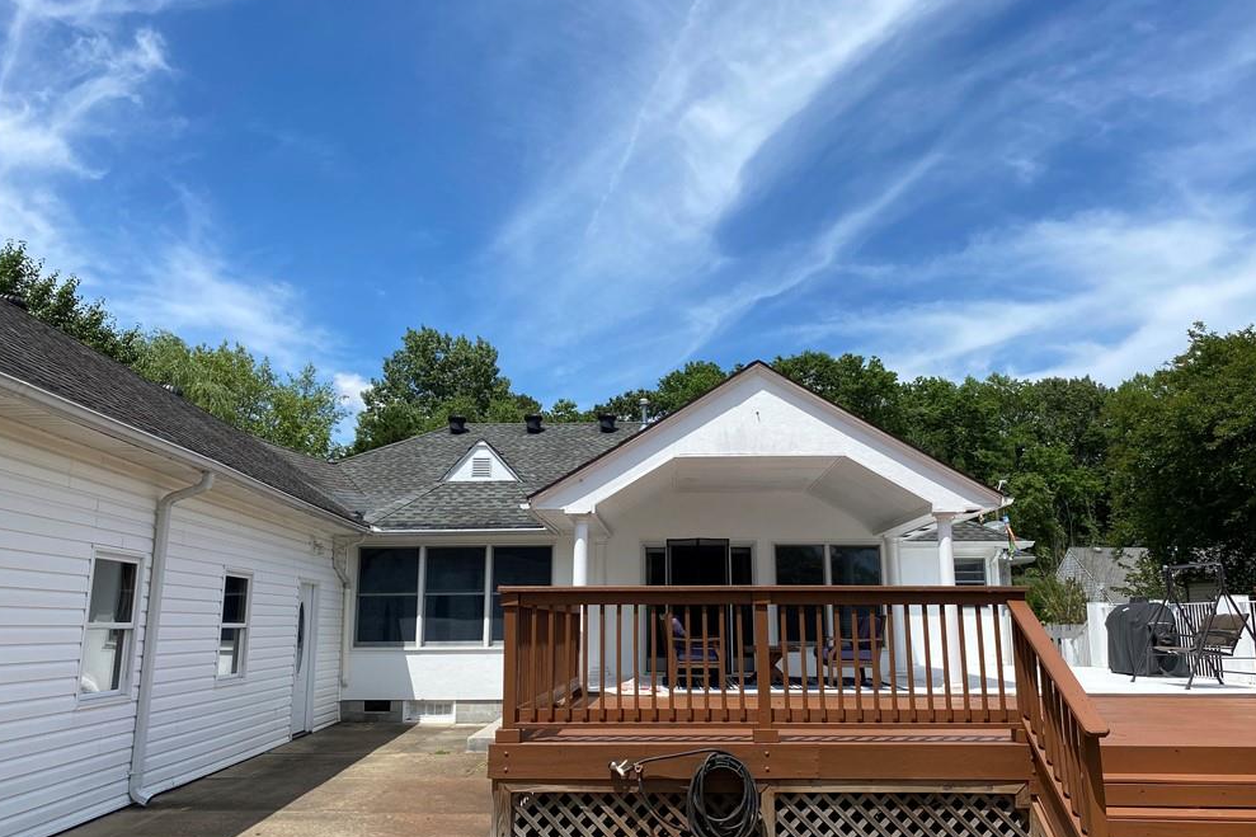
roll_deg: -0.4
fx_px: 977
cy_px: 427
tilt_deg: +11.5
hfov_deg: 65.5
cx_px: 639
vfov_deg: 46.4
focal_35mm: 28
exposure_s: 1/3846
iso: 32
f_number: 1.8
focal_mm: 4.25
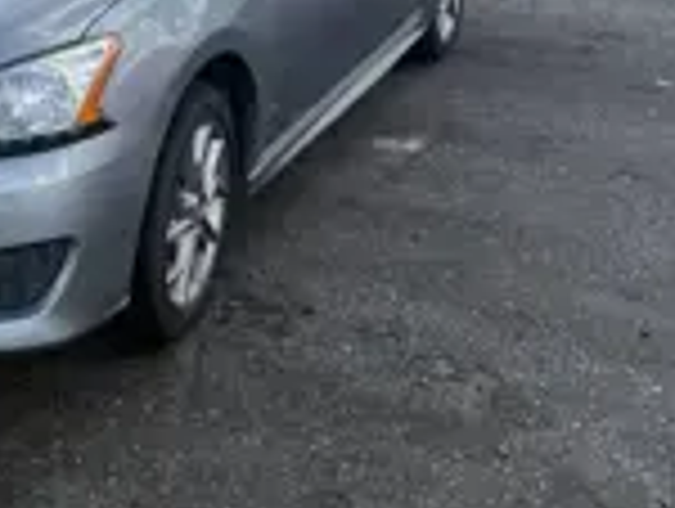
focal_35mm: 64
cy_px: 40
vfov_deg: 22.4
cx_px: -76
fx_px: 1250
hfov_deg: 27.5
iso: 100
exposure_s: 1/3279
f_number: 1.78
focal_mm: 6.76
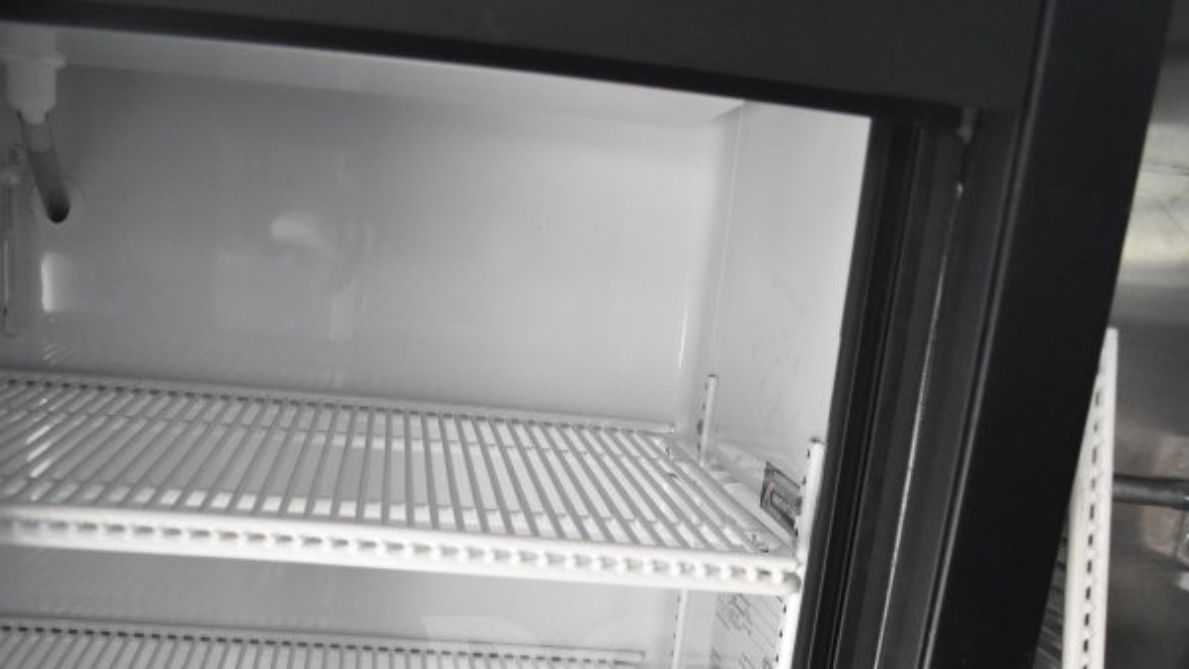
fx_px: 1356
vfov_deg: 25.3
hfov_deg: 47.3
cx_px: 596
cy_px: 773
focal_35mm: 43
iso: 2500
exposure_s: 1/30
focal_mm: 18
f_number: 3.5
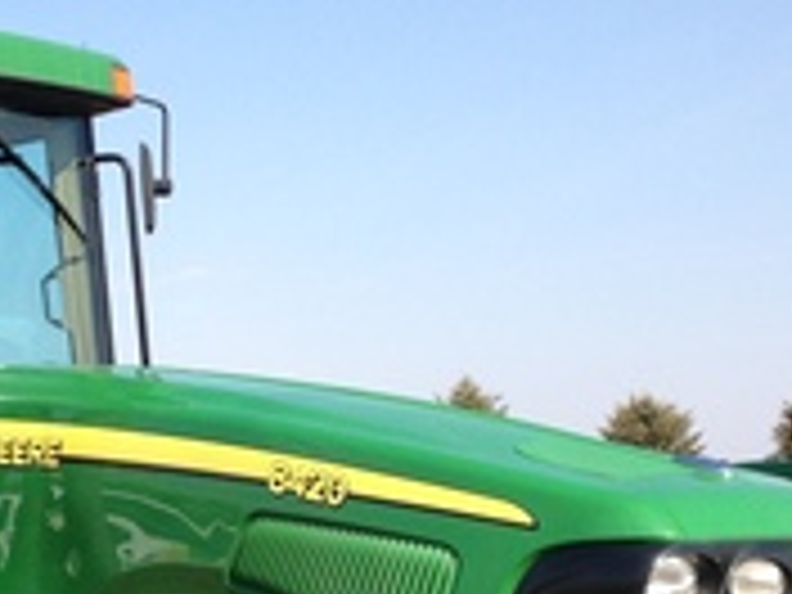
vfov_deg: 13.5
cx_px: 144
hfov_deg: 18.0
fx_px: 2471
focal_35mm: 108
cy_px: 634
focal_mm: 4.28
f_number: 2.4
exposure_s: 1/1175
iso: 50
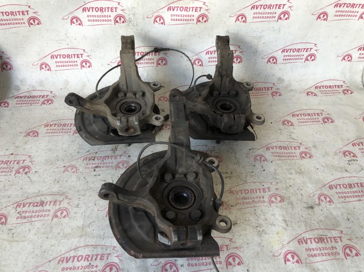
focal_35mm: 28
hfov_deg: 63.5
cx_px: 182
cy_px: 136
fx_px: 294
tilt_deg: -45.1
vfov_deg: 49.7
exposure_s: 1/120
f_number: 1.8
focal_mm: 4
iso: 40
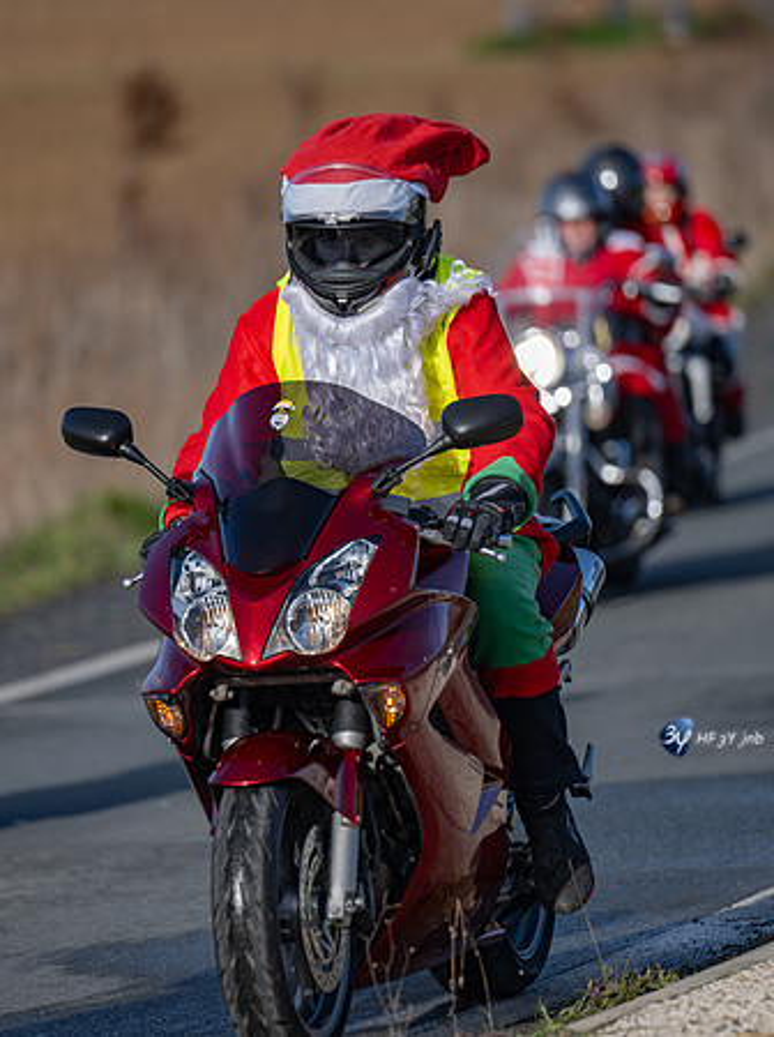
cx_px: 395
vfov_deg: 6.9
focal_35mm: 289
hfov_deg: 5.1
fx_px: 8638
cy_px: 518
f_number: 2.8
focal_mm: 200
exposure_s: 1/1250
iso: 64
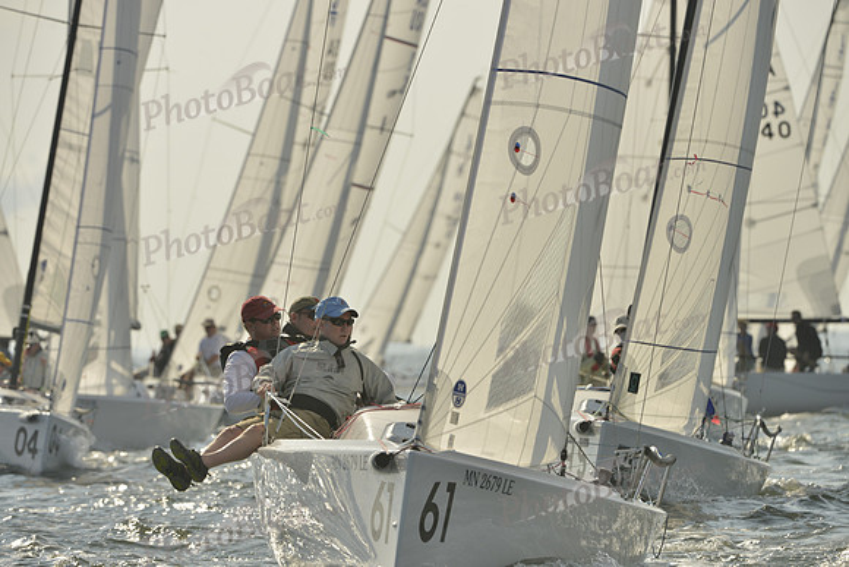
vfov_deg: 4.0
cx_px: 424
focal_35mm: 340
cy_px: 284
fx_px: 8020
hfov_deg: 6.1
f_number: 8
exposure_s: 1/1600
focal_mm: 340
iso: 280
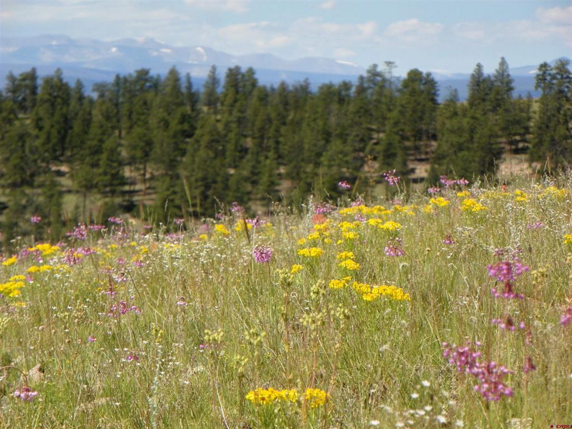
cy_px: 214
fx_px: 3371
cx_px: 286
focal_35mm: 204
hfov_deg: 9.7
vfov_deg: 7.3
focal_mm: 36.3
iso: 64
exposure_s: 1/640
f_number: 4.5
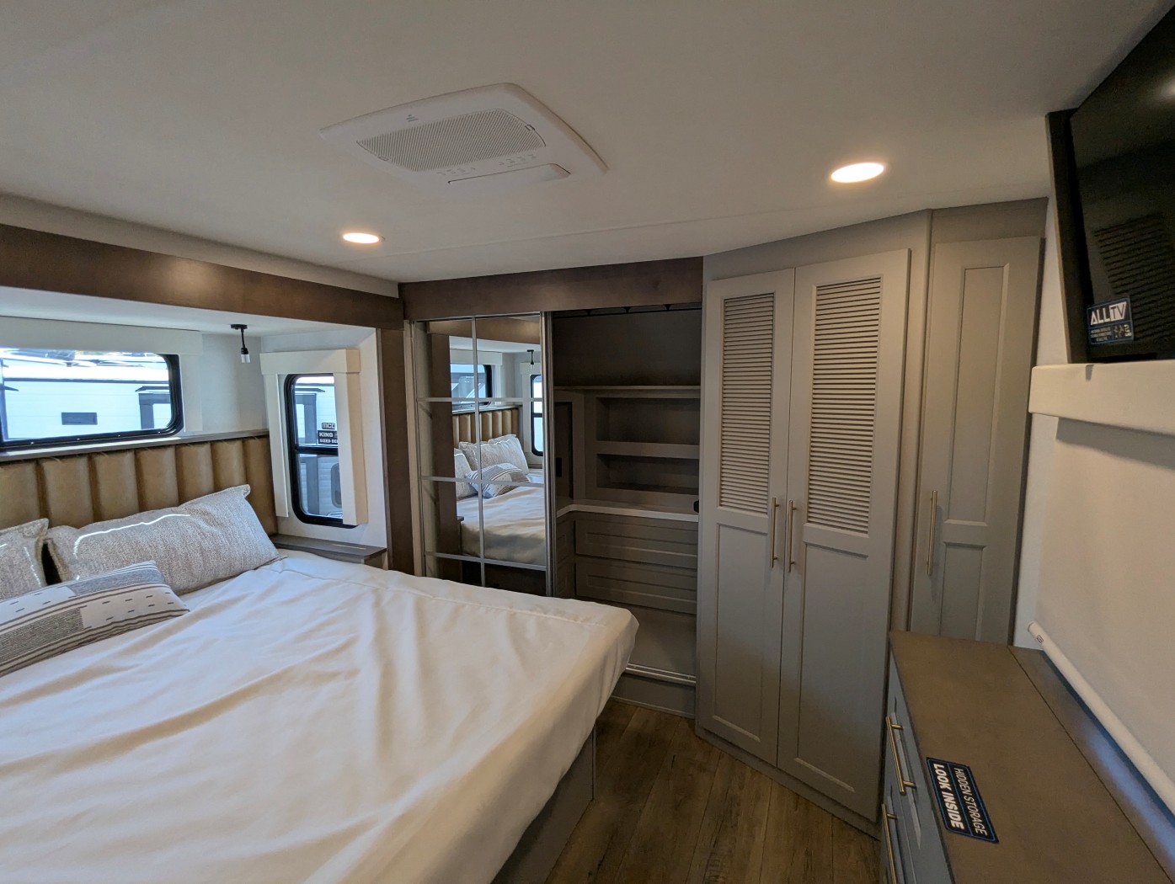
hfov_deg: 94.4
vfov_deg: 78.2
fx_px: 544
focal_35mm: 16
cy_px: 442
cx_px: 588
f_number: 2.2
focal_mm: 2.35
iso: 176
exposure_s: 1/179
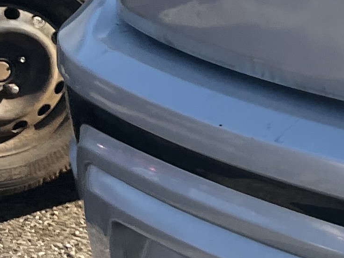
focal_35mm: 143
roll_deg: +0.4
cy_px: -53
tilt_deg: -11.1
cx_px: 945
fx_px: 1421
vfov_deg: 10.2
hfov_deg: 10.7
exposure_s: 1/2825
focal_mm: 5.1
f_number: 1.6
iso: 50
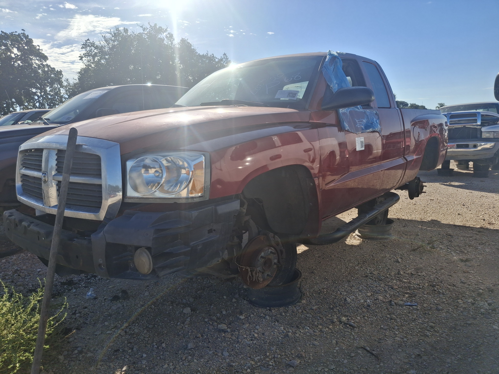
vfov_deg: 54.9
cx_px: 250
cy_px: 187
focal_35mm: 25
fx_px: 360
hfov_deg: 69.4
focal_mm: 4.69
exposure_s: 1/3390
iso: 32
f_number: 1.8
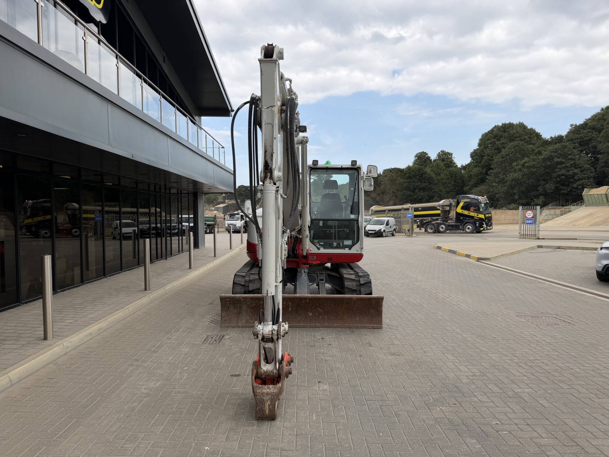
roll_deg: +0.6
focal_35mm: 24
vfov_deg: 56.8
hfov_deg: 71.6
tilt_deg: -1.6
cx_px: 304
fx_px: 422
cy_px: 228
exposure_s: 1/1689
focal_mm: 6.76
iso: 80
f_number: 1.78
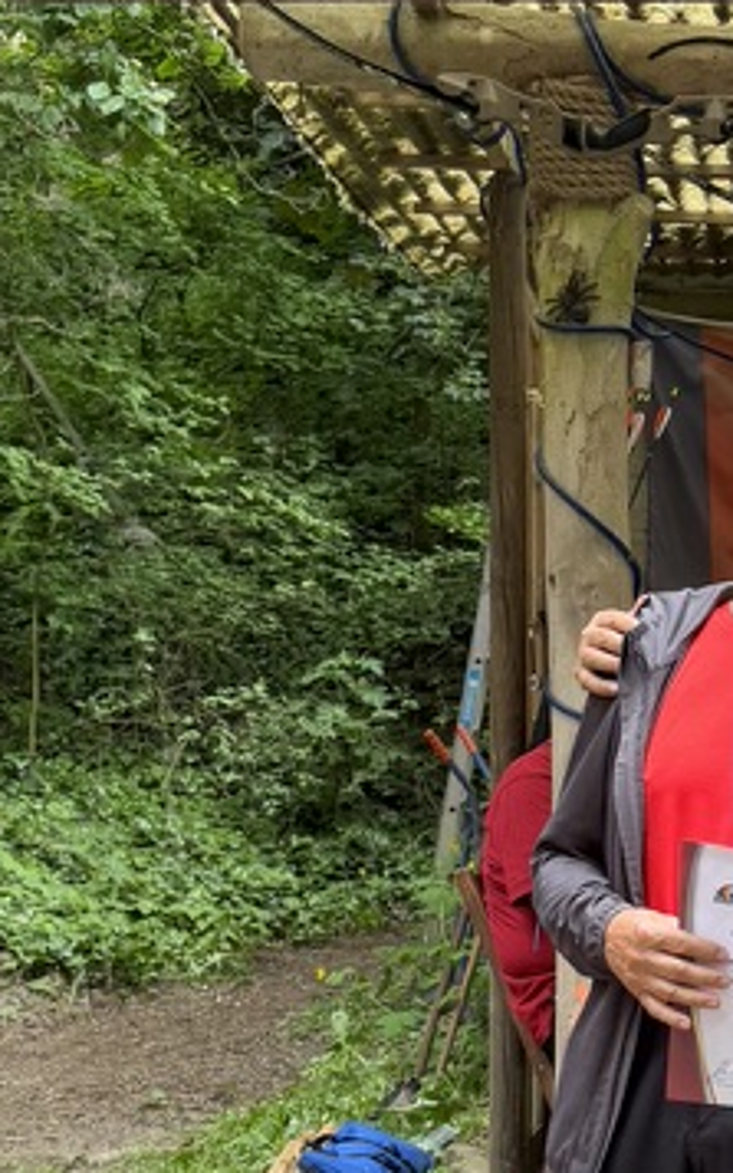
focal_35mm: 73
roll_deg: -1.1
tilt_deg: -4.3
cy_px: 956
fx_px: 2334
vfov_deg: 27.6
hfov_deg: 17.5
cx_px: 710
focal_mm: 6.76
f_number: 1.78
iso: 64
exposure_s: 1/121
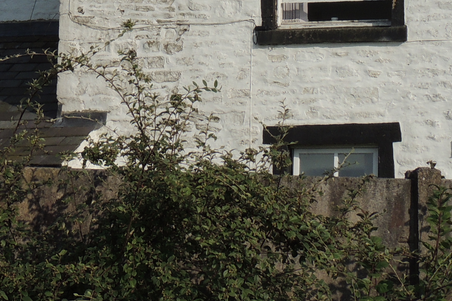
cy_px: -107
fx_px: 1883
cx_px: 155
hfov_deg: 13.7
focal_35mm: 150
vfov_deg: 9.0
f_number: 4.5
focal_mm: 8.9
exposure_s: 1/1250
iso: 100
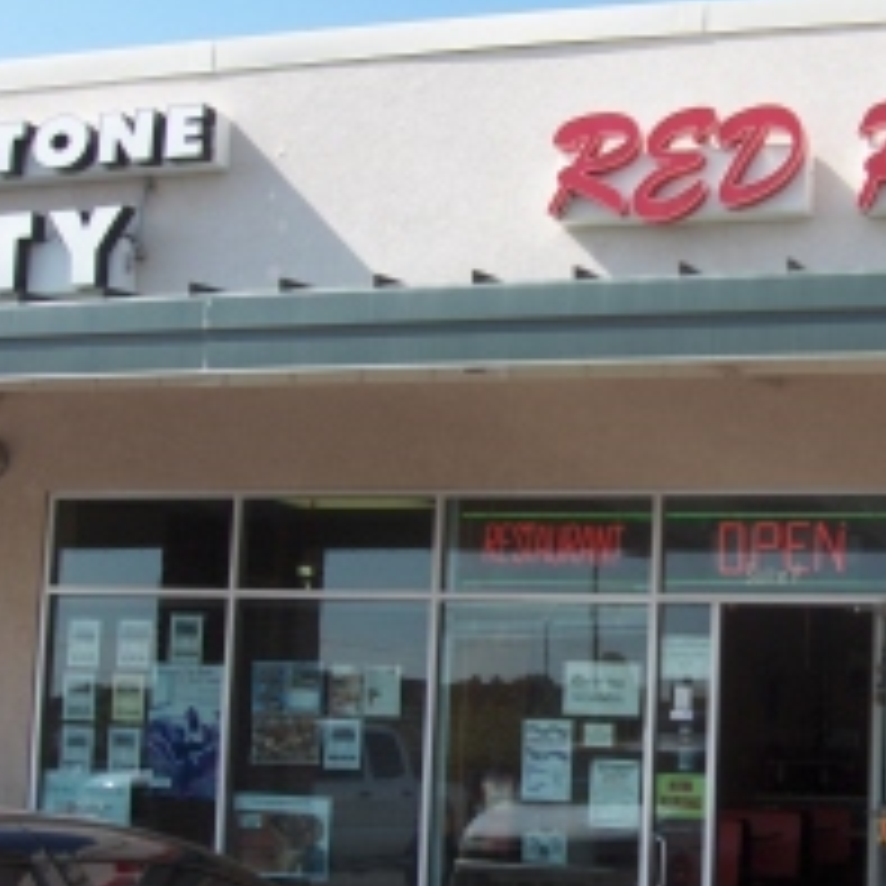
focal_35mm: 63
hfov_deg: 26.4
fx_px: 1824
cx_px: 792
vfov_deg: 27.2
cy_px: 528
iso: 100
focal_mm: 8
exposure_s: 1/344
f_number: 4.8
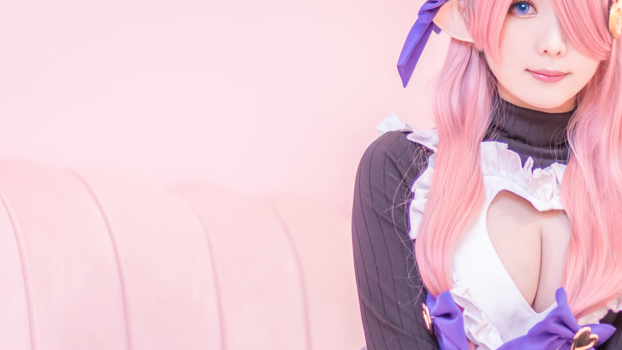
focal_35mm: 174
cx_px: 418
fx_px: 2870
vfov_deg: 7.0
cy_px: 269
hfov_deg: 12.4
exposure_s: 1/200
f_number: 1.8
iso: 160
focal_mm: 85
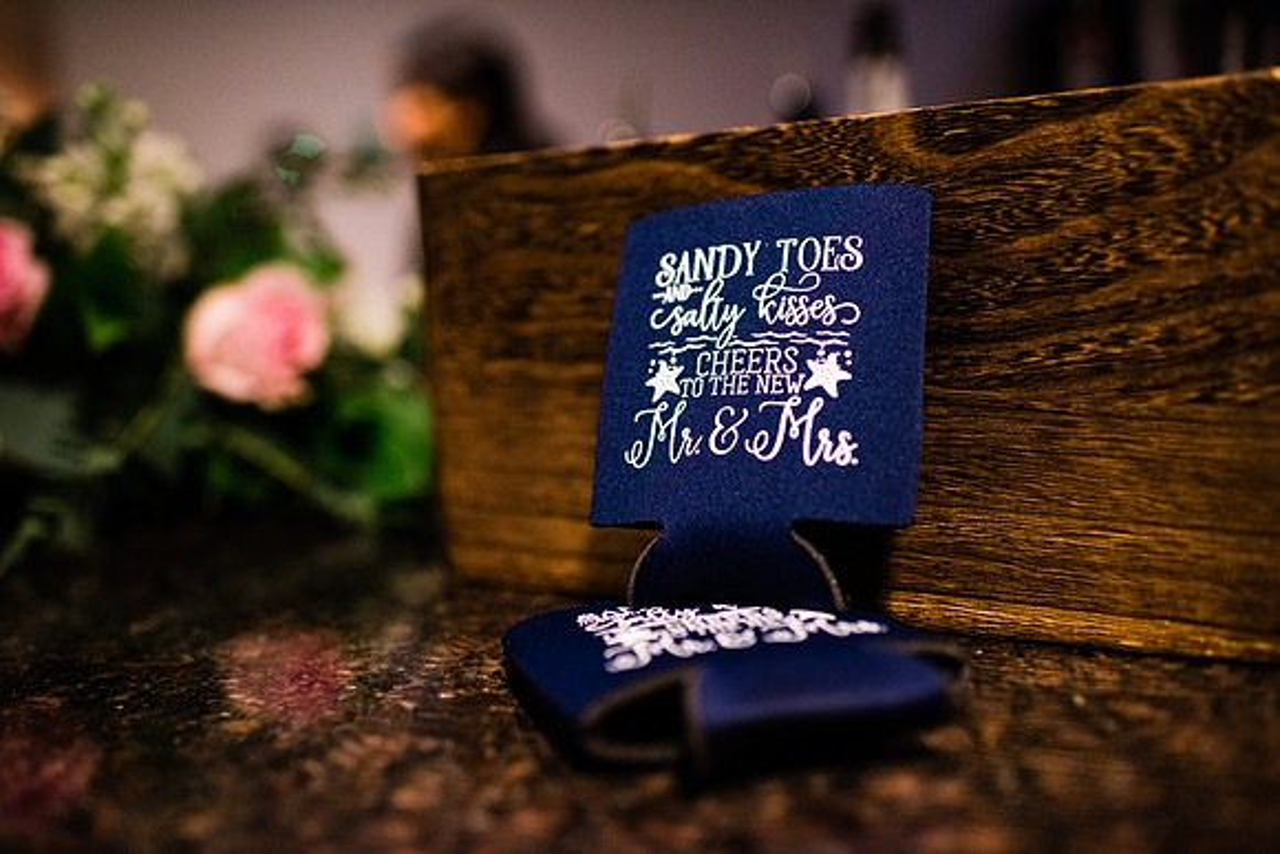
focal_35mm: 35
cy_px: 427
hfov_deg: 54.4
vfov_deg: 37.9
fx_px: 1245
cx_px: 640
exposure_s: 1/200
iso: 3200
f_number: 2
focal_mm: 35
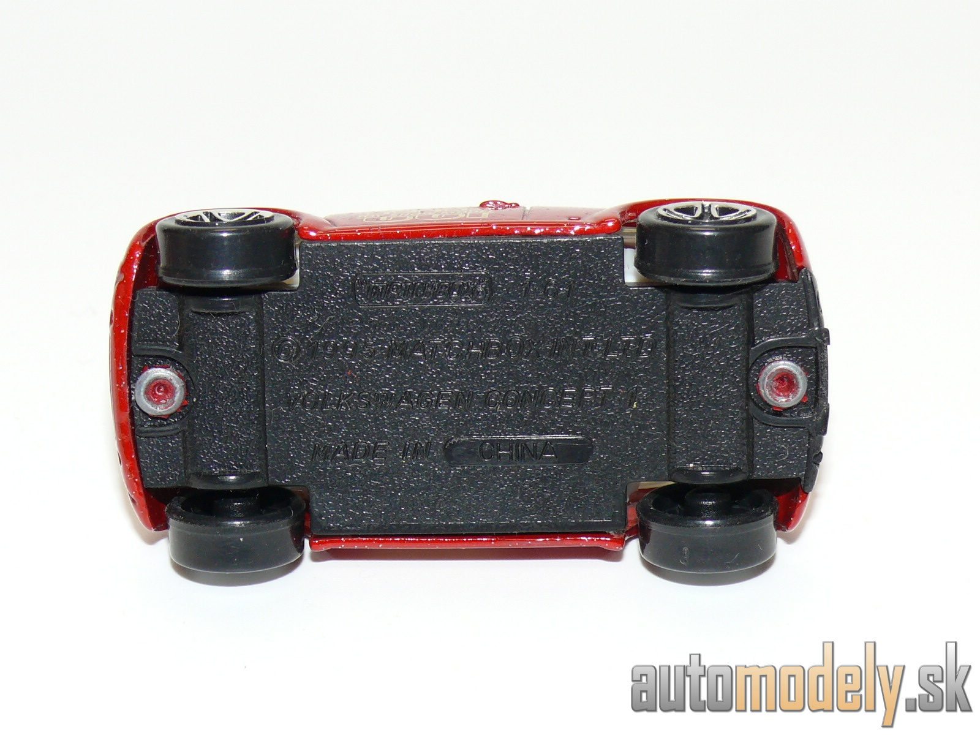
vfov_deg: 14.1
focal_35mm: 105
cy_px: 368
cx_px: 490
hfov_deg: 18.7
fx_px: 2973
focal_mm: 13.7
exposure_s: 1/30
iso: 100
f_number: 4
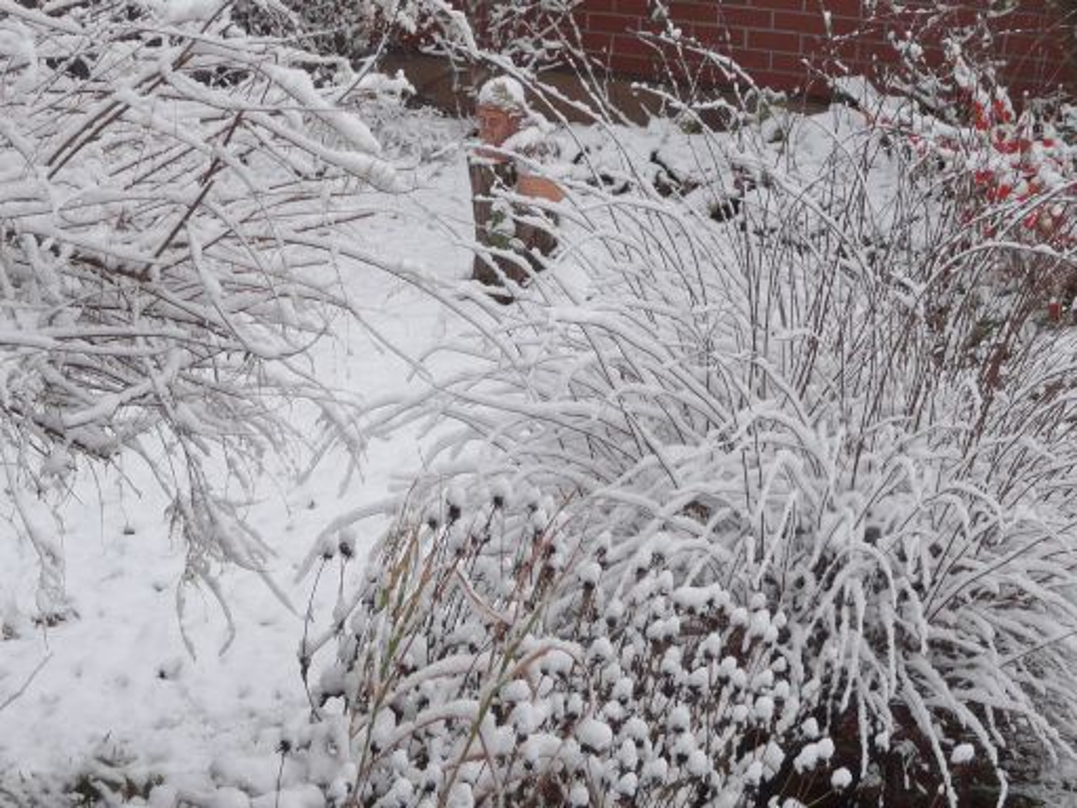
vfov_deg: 17.8
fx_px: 2582
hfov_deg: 23.6
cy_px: 404
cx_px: 538
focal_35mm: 83
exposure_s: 1/40
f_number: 3.2
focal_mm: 8.5
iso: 100
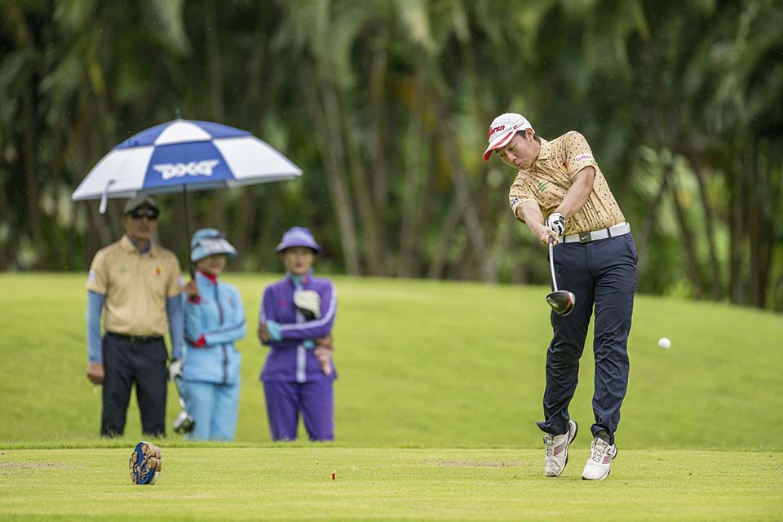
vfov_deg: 3.4
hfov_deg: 5.2
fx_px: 8699
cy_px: 261
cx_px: 392
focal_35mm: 400
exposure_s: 1/4000
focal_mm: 400
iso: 2200
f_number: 3.5
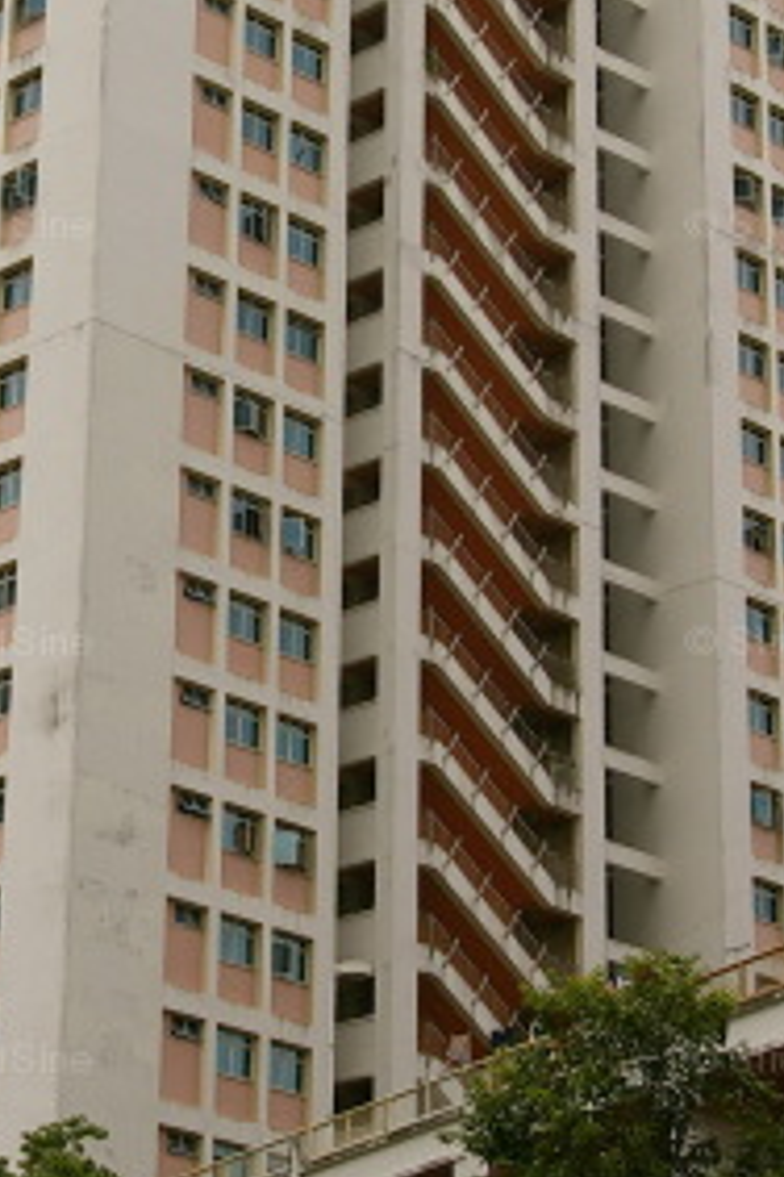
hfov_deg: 11.8
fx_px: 3764
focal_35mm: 115
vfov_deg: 17.7
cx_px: -15
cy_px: 413
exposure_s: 1/750
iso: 200
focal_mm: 31
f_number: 6.7
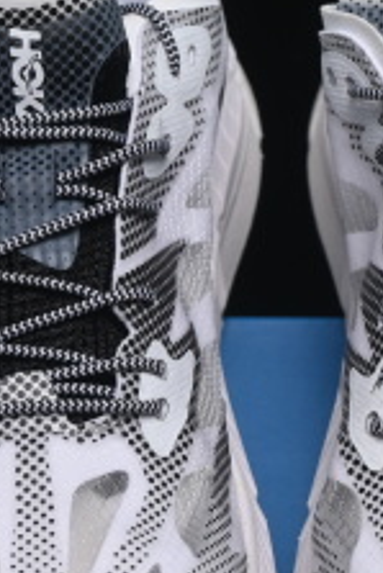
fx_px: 4286
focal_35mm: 269
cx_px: 267
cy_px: 405
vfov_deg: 7.6
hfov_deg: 5.1
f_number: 7.1
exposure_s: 1/60
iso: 160
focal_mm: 50
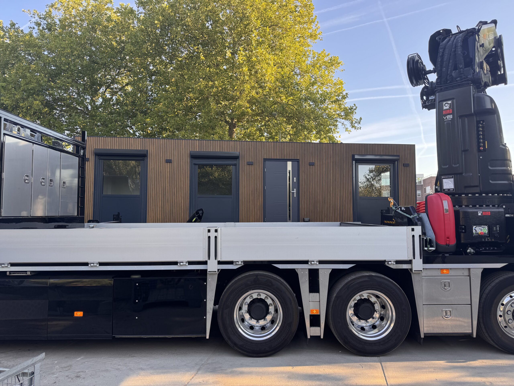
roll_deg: +0.9
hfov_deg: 71.6
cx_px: 257
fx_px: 356
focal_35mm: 24
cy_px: 193
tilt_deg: +4.4
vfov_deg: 56.8
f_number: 1.78
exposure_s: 1/397
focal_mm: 6.76
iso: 80
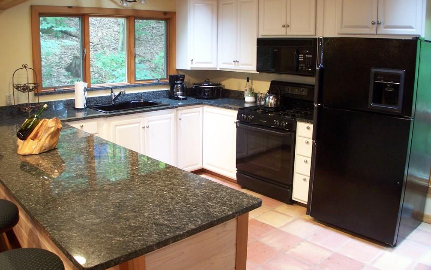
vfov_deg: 31.2
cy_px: 120
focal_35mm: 41
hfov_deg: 48.2
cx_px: 216
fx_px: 482
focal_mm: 6.3
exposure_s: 1/6
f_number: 2.8
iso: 140
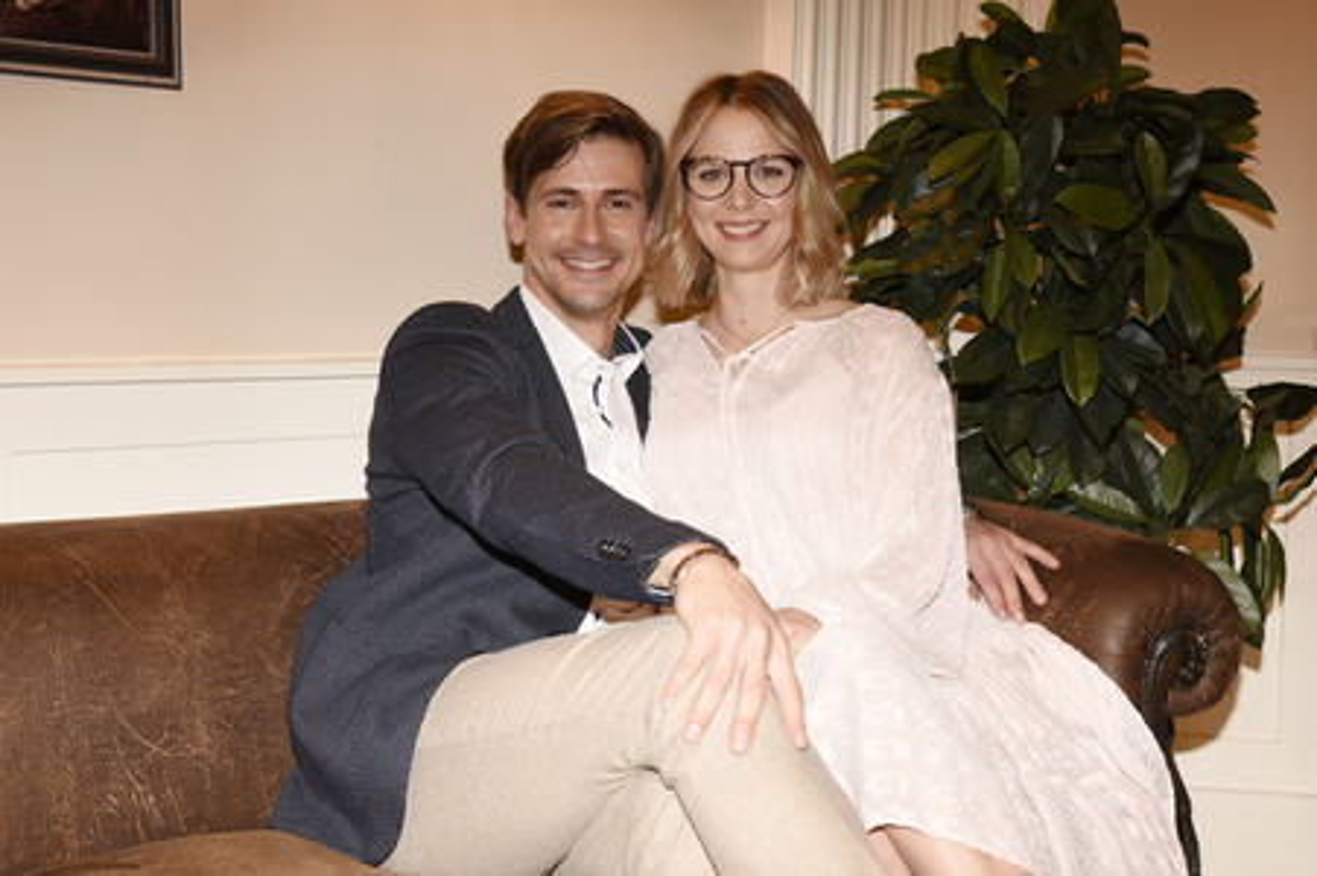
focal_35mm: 50
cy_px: 438
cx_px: 658
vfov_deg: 27.0
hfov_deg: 39.6
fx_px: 1828
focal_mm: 50
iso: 1600
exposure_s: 1/80
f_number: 6.3
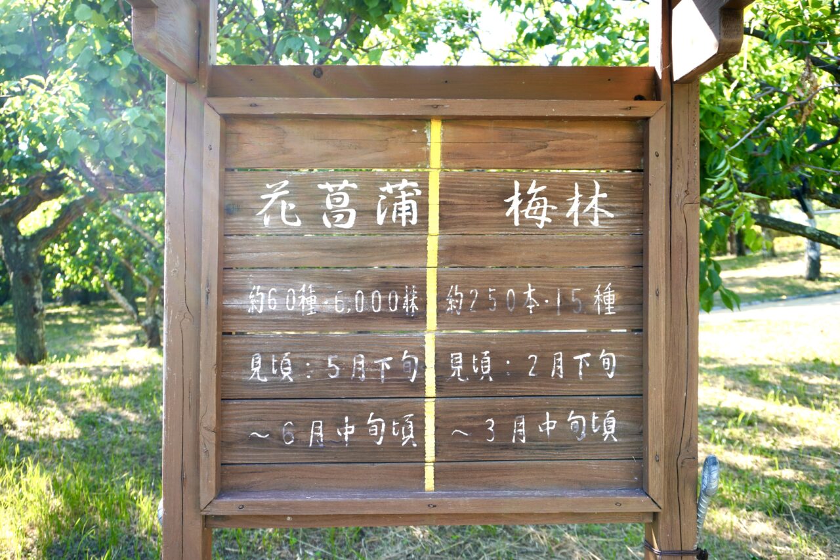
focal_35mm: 33
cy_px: 280
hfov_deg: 57.2
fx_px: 770
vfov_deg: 40.0
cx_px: 420
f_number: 5
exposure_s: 1/80
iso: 100
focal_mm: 22
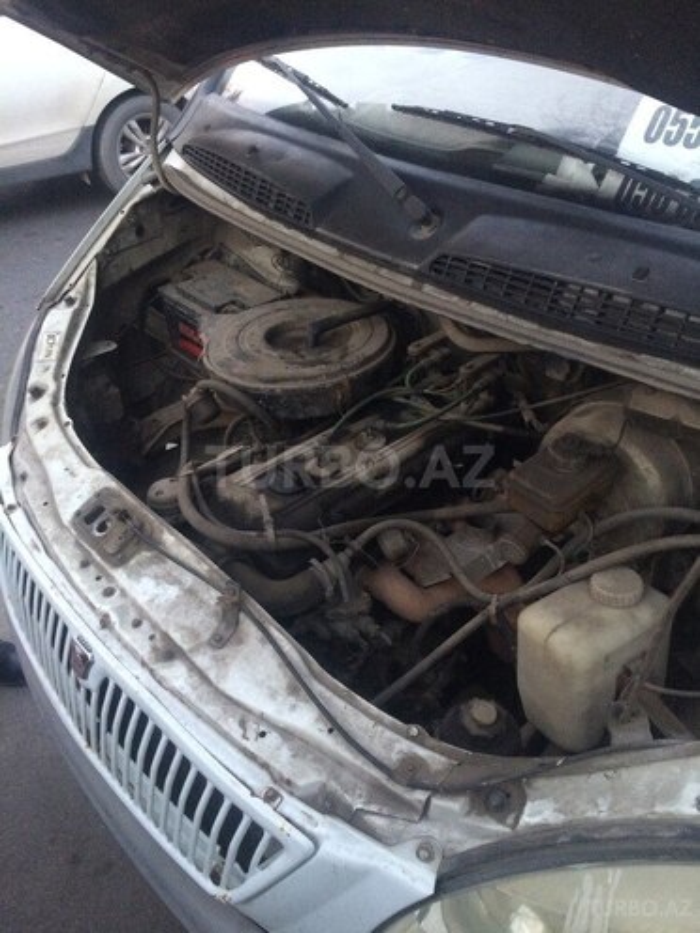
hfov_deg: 48.2
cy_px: 466
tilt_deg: -37.7
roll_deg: +3.0
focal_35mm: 29
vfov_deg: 61.7
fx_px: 782
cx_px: 350
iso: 320
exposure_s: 1/20
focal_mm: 4.15
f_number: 2.2
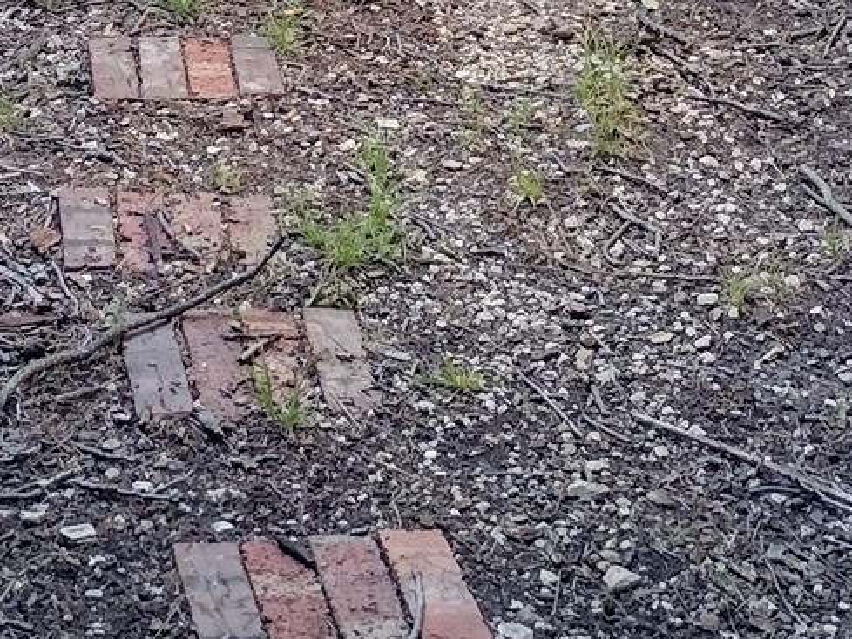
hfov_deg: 17.4
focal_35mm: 113
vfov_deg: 11.7
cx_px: 279
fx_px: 2782
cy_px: -641
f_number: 1.7
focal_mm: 4.71
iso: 198
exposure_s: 1/120
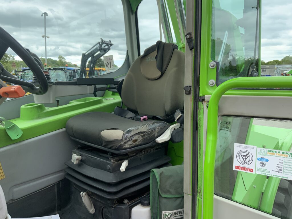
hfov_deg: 61.7
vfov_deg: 48.2
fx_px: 245
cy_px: 110
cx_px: 146
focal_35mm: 29
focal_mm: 3
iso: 16
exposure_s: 1/454
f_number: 1.8
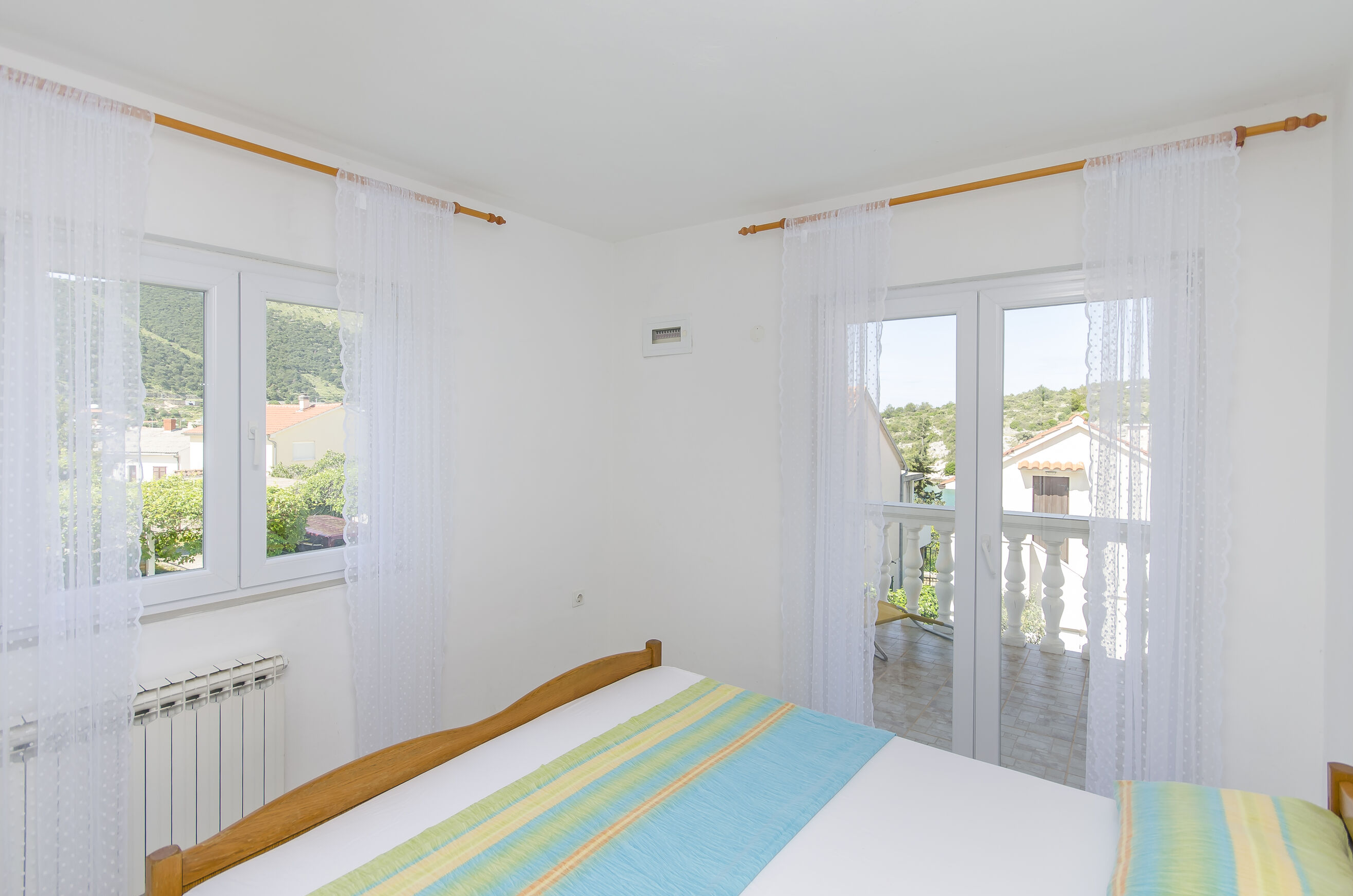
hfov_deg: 96.8
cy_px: 437
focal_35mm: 16
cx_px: 684
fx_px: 600
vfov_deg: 73.5
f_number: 7.1
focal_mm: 10
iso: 100
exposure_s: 1/100
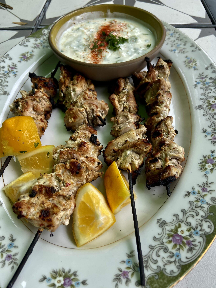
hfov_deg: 53.1
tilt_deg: -52.8
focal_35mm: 26
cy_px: 144
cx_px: 108
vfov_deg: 67.3
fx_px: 216
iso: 32
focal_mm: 4.25
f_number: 1.8
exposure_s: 1/534
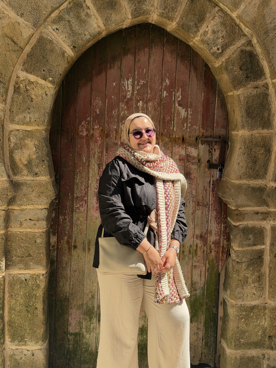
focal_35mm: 48
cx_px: 138
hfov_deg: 30.3
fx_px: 510
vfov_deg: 39.7
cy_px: 184
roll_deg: -2.1
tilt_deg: -5.5
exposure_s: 1/1403
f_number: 1.78
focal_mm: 6.76
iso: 64
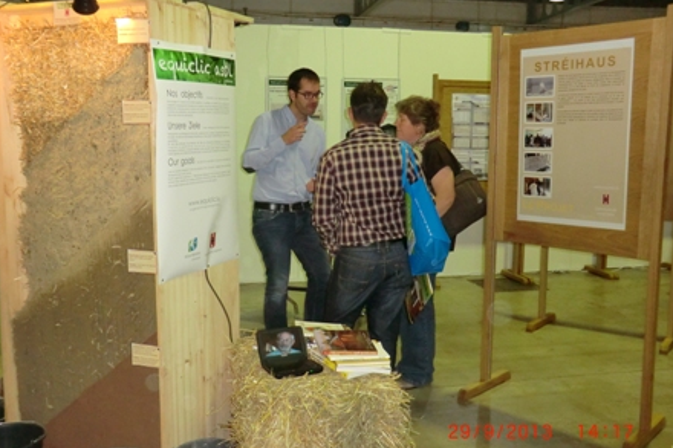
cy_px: 226
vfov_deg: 36.8
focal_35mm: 36
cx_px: 335
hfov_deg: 53.1
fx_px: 673
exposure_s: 1/60
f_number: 3.6
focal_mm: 6.1
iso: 500
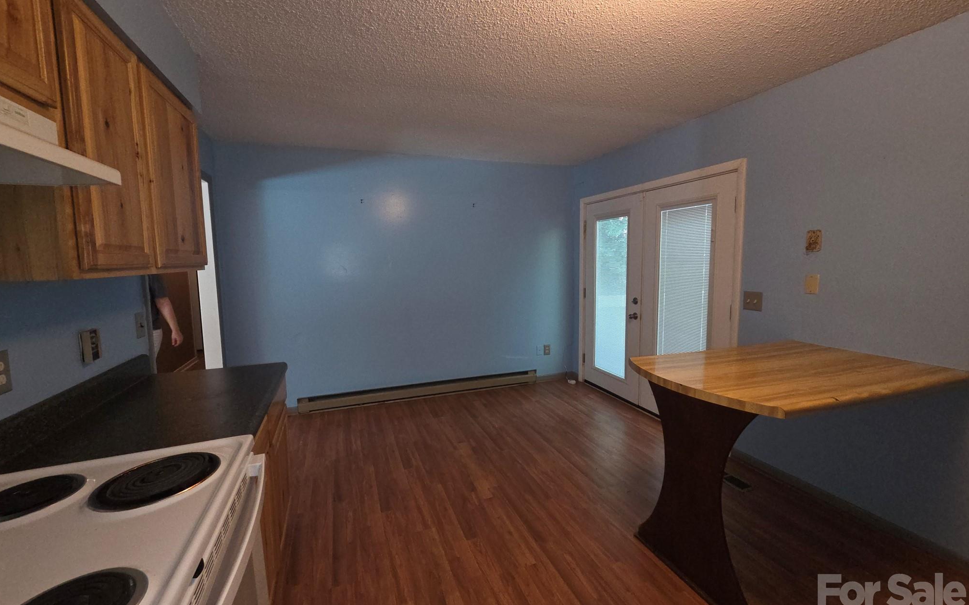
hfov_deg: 105.3
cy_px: 300
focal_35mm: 14
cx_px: 479
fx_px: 370
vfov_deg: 78.6
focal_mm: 2.2
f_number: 2.2
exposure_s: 1/60
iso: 200
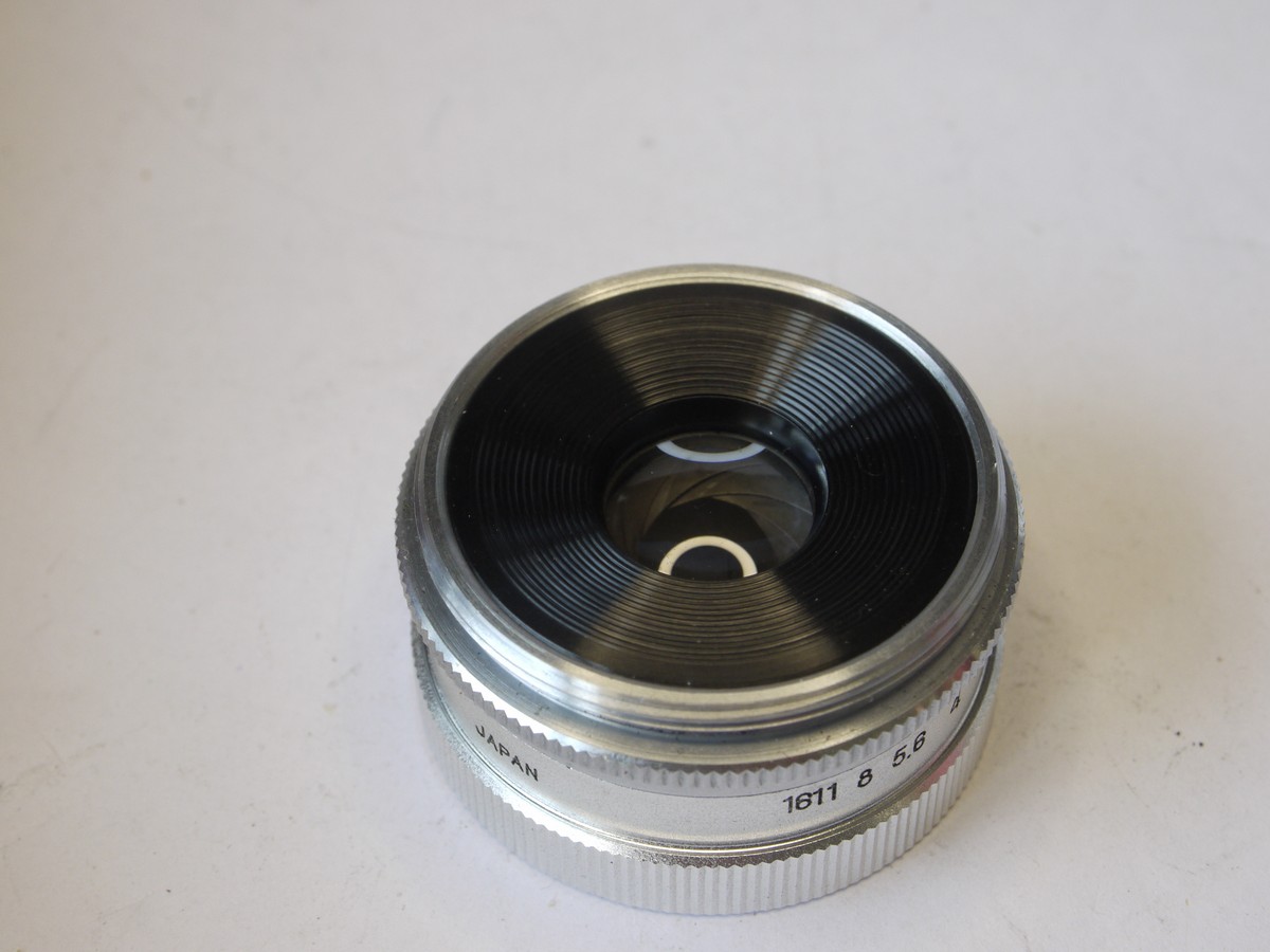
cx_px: 635
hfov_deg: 27.8
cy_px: 476
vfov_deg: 21.0
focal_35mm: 70
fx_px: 2568
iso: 400
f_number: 9
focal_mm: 35
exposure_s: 1/15
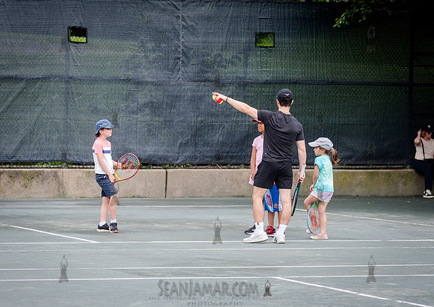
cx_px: 261
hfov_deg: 10.0
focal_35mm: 202
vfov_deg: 7.1
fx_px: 2483
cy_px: 153
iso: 250
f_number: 5
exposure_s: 1/320
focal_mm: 170
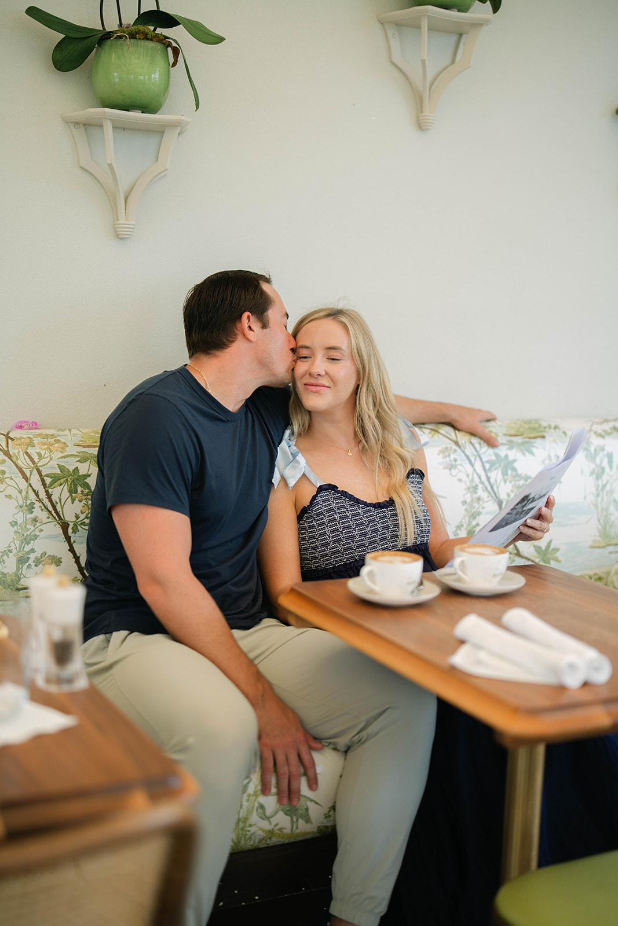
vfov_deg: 39.6
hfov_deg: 27.0
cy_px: 463
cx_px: 309
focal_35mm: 50
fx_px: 1287
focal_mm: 50
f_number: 1.2
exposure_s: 1/640
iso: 250
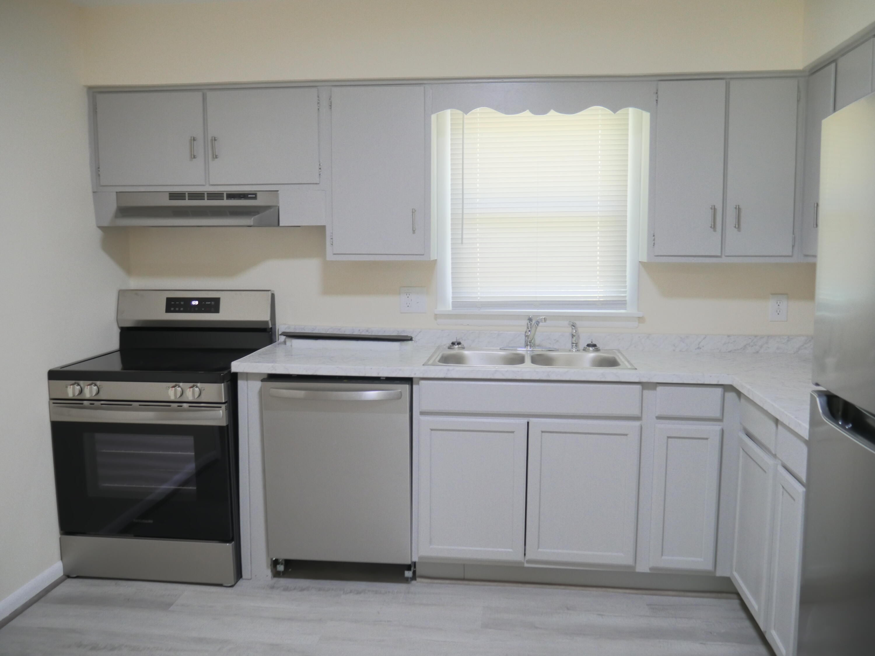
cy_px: 328
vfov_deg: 46.8
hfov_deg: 60.0
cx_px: 438
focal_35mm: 30
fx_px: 758
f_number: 3.6
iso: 1600
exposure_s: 1/60
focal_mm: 15
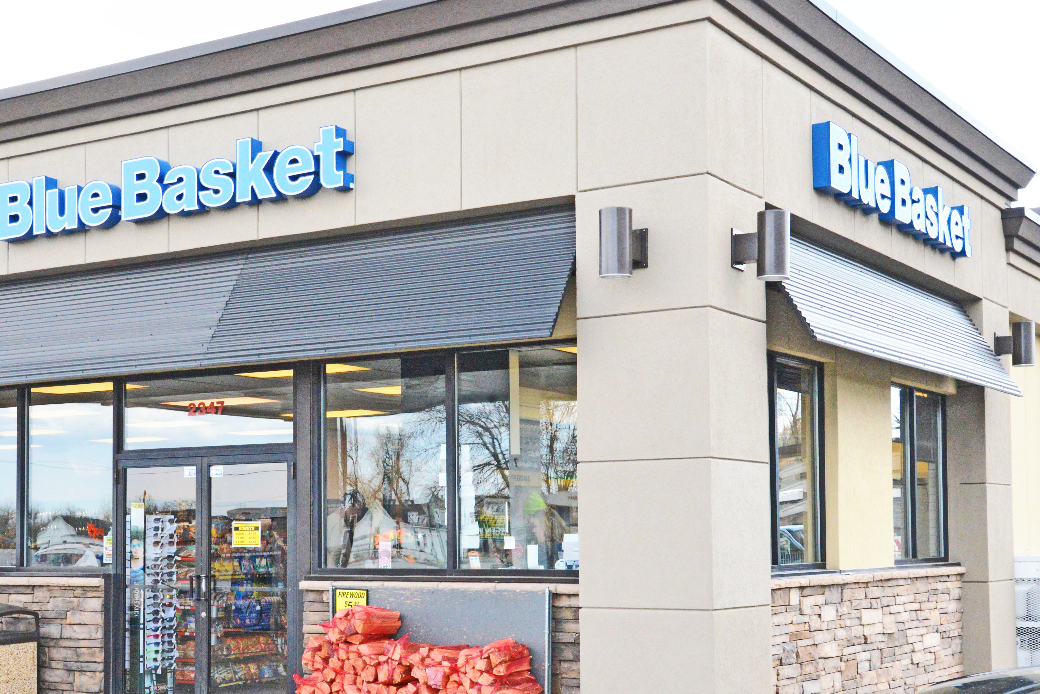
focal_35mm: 54
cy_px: 466
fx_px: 1561
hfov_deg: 36.8
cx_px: 473
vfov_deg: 24.9
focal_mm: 34
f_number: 14
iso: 3200
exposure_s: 1/800
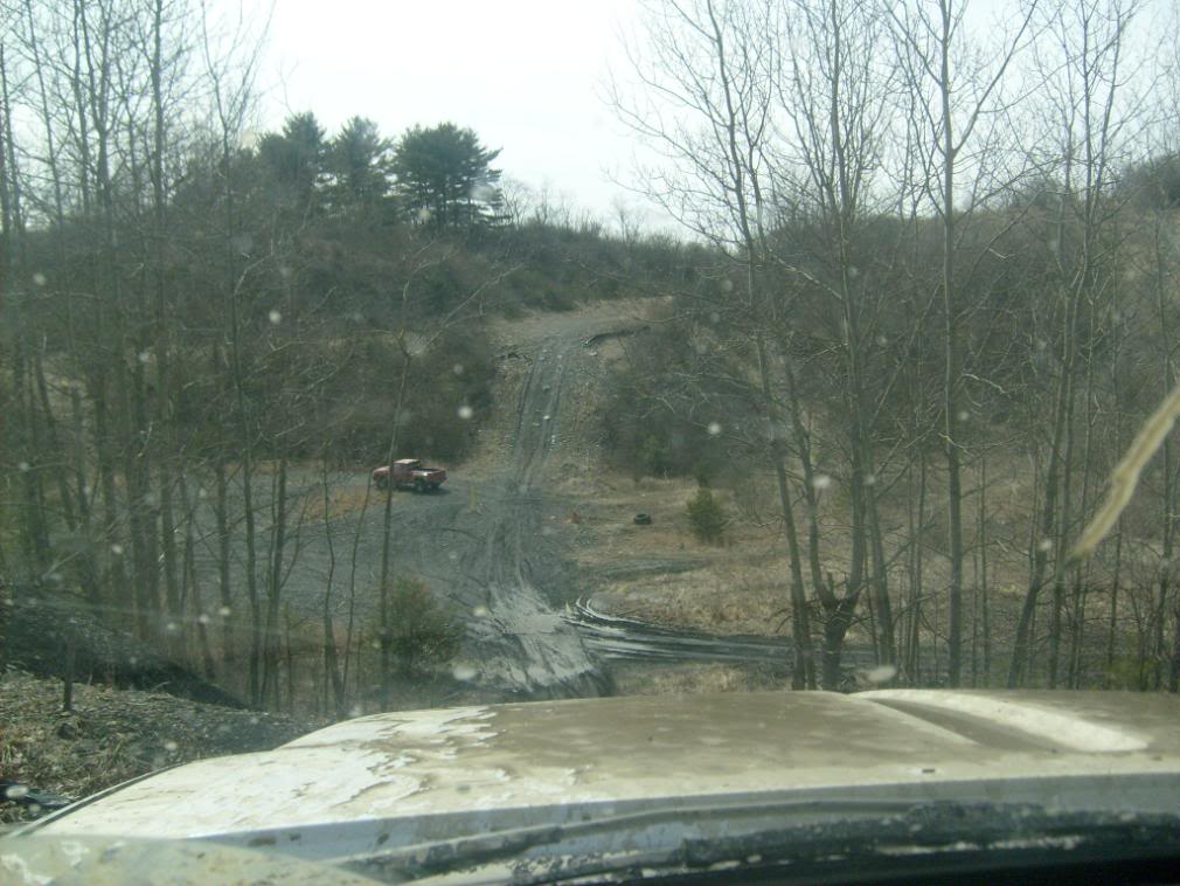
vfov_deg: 40.7
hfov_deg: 52.6
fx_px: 1193
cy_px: 443
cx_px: 590
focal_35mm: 35
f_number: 7.1
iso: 80
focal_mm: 5.8
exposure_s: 1/250
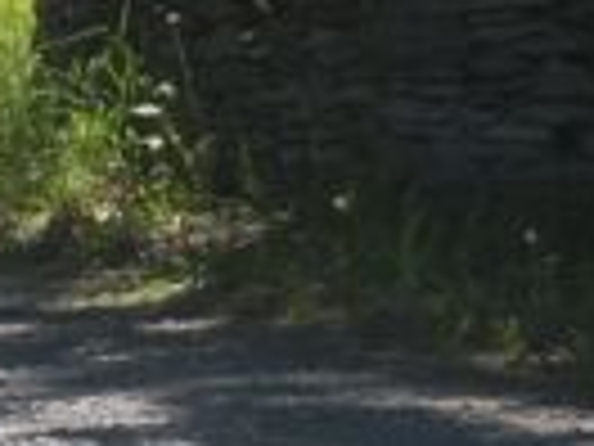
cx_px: -504
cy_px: -180
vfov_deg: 2.5
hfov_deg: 3.4
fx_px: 10056
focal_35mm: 586
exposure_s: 1/184
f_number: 5.3
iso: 64
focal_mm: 21.2
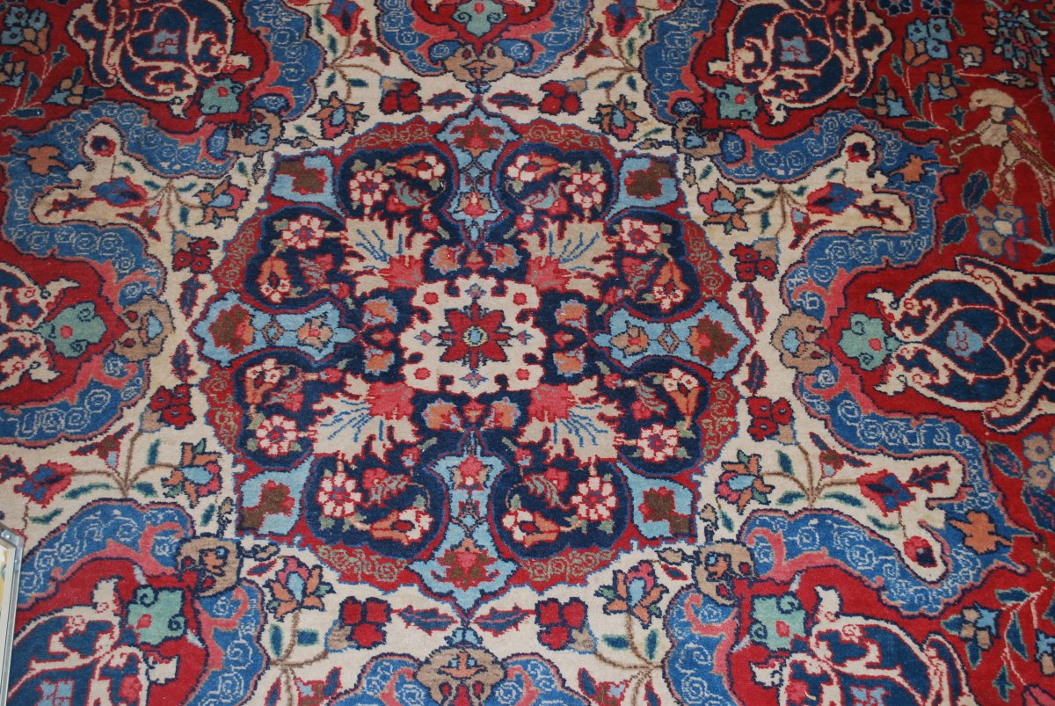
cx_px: 528
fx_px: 1320
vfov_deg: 29.9
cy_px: 353
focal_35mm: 45
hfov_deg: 43.6
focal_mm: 30
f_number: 4.8
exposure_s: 1/60
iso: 200
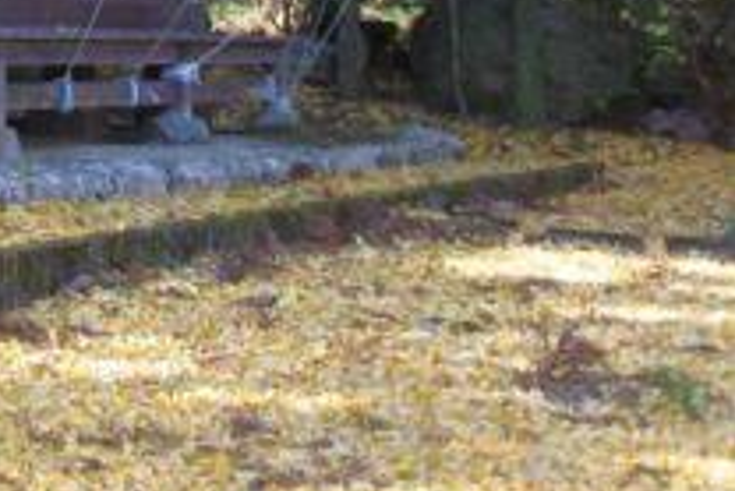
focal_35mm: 130
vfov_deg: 9.7
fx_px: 2656
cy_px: -549
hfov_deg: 13.1
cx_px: -852
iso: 280
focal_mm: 11.2
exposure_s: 1/250
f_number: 4
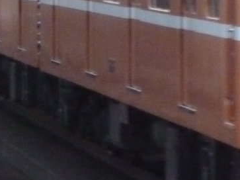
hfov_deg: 3.4
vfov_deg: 2.6
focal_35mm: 575
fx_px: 3985
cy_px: -10
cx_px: 235
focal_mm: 20
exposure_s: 1/100
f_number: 6.5
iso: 800
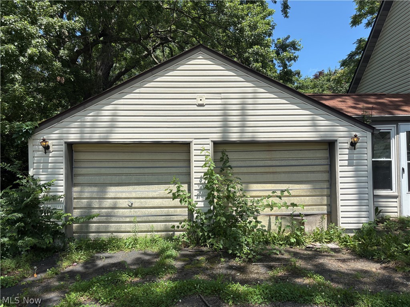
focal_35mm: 26
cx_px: 205
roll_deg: +2.5
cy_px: 154
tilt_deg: +2.9
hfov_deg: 67.3
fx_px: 308
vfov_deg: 53.1
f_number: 1.6
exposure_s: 1/2747
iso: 50
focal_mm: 5.96
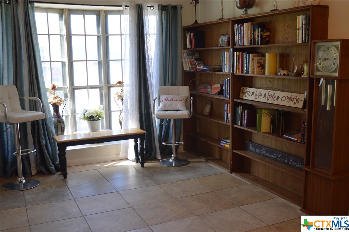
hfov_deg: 51.3
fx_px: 363
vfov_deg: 35.4
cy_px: 116
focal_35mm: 38
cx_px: 174
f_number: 3.8
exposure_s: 1/60
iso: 400
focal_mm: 25
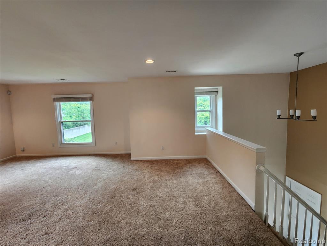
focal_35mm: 13
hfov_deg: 106.2
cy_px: 123
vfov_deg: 89.9
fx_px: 123
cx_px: 164
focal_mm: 2.2
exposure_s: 1/60
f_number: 2.2
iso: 200
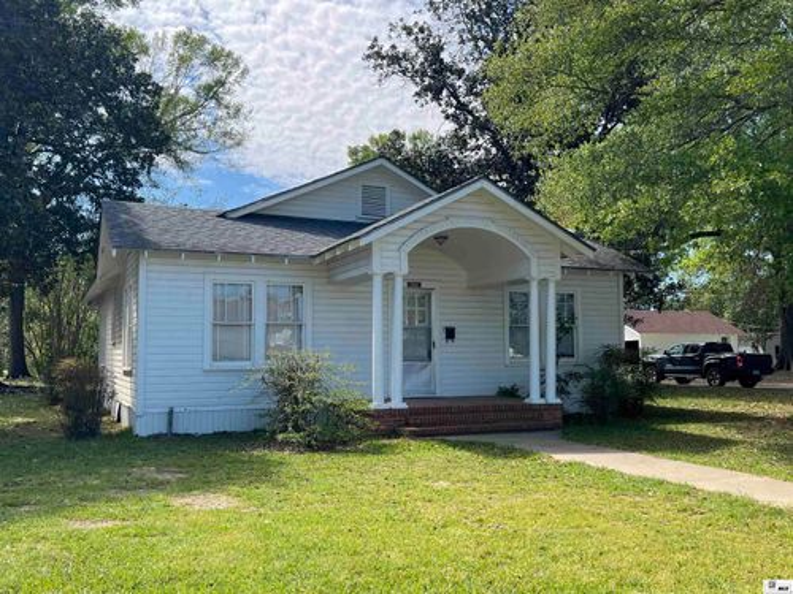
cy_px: 297
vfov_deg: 53.1
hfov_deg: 67.3
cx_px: 396
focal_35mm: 26
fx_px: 596
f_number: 1.5
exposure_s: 1/2008
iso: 50
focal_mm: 5.7
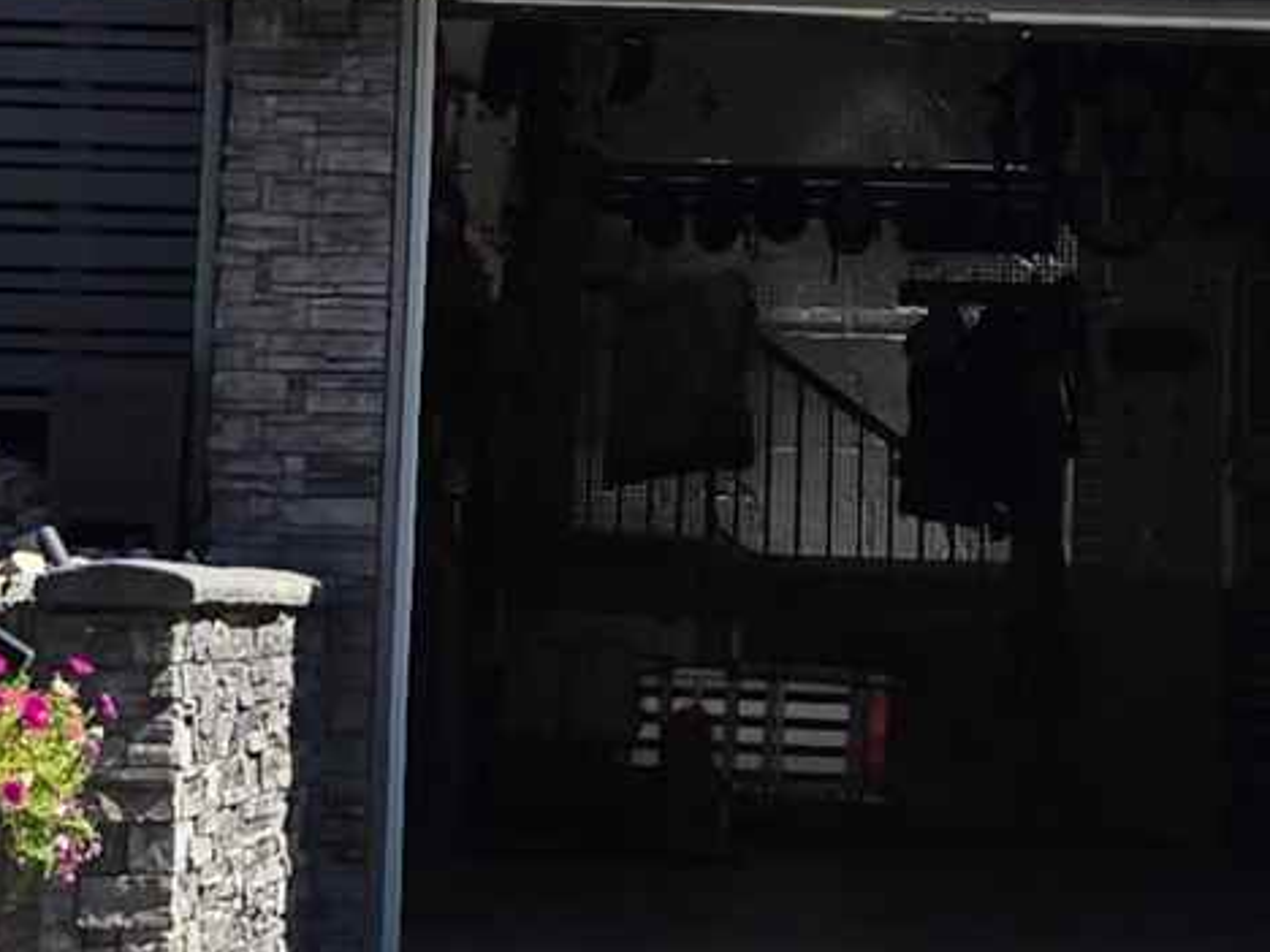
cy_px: 176
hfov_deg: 13.1
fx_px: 5540
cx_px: 624
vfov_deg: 9.8
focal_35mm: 151
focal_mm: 5.4
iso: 25
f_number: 1.8
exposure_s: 1/1290
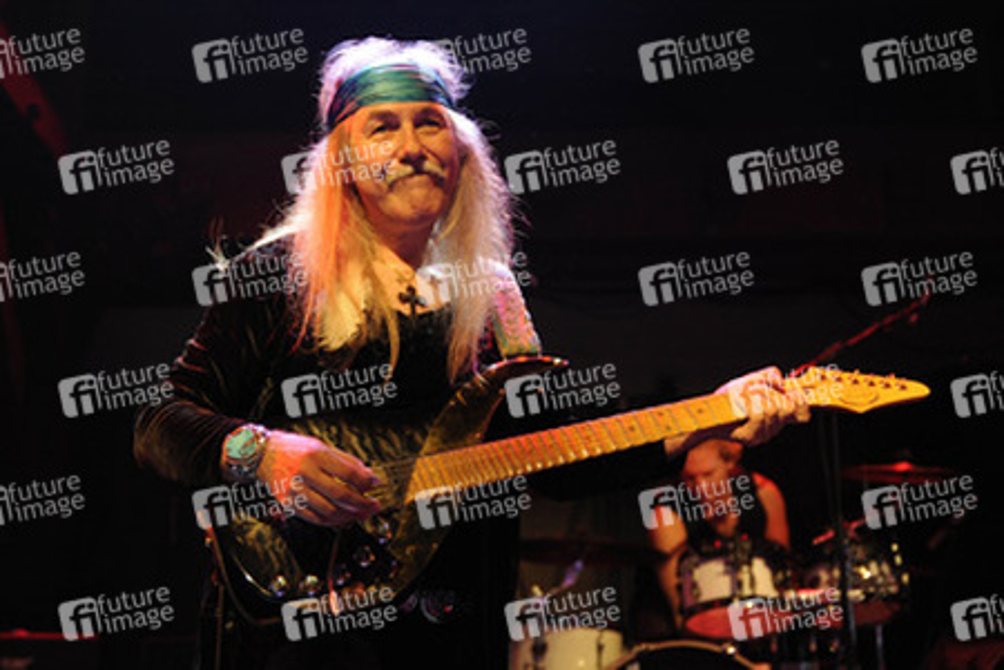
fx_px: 1227
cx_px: 502
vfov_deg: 30.5
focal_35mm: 44
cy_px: 335
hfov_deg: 44.5
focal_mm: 44
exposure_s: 1/250
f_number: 3.5
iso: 1600
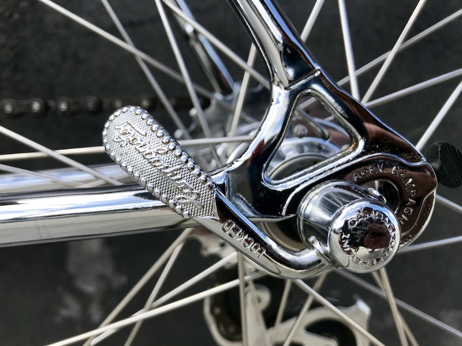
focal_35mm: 28
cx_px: 231
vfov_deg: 49.7
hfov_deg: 63.4
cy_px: 173
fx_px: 374
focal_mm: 3.99
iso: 20
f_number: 1.8
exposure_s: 1/948
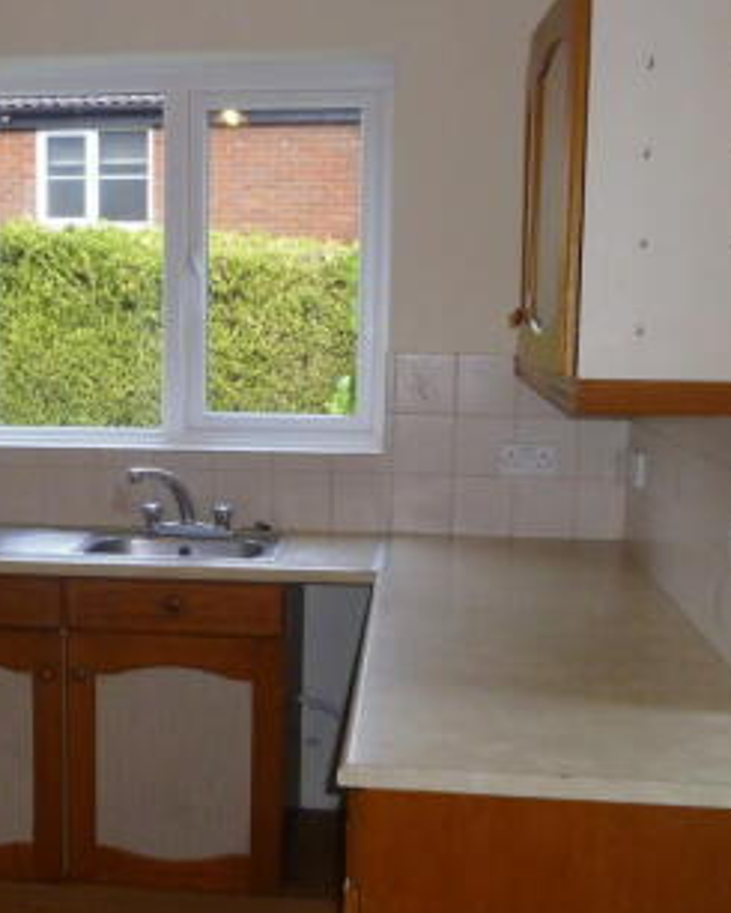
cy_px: 550
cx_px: 166
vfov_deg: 35.9
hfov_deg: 28.6
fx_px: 1406
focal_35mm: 52
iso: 320
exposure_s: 1/30
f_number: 3.3
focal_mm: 5
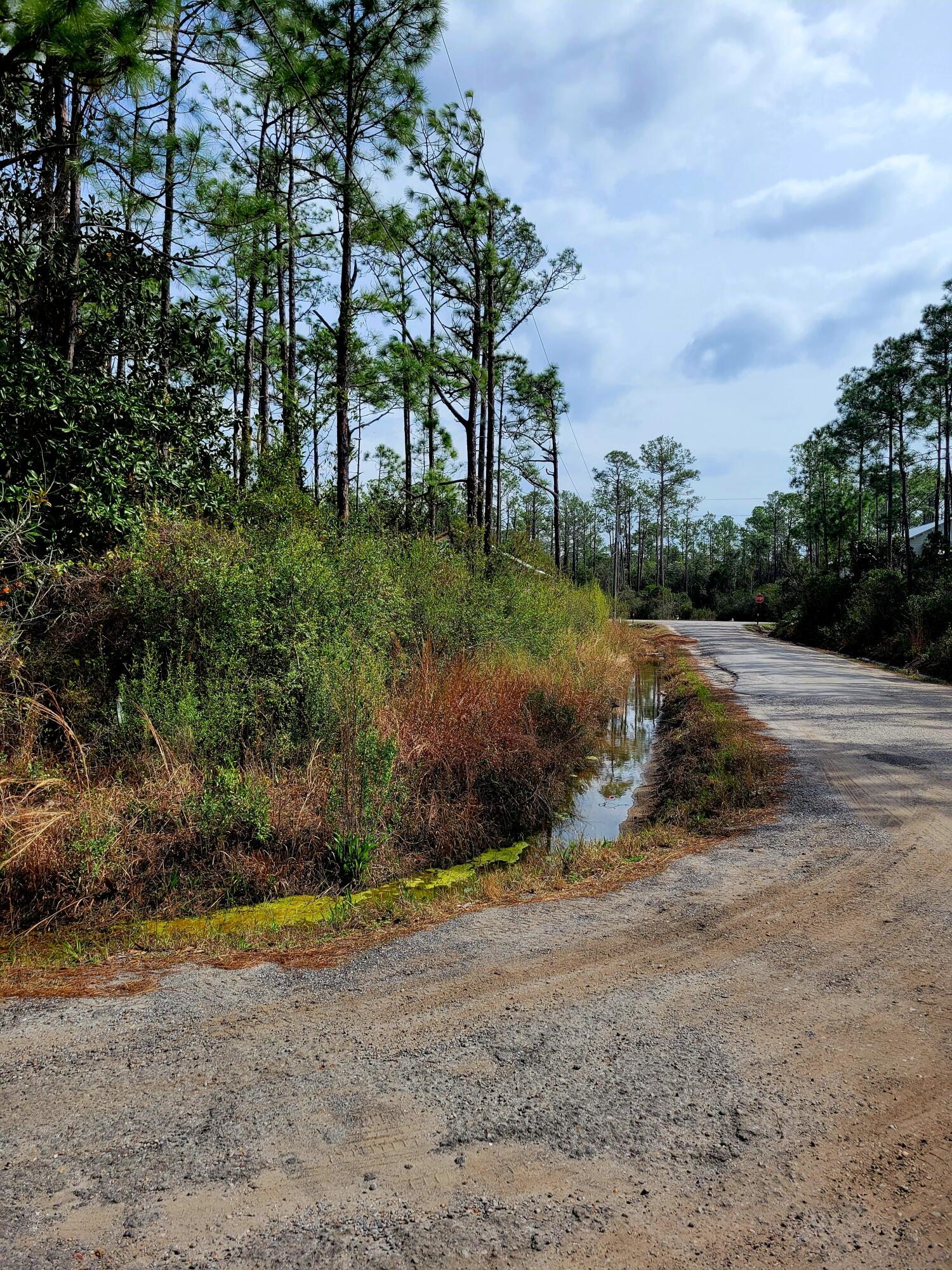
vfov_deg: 67.3
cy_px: 635
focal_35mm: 26
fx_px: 953
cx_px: 476
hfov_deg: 53.1
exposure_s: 1/3333
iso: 40
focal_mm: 5.4
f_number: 1.8
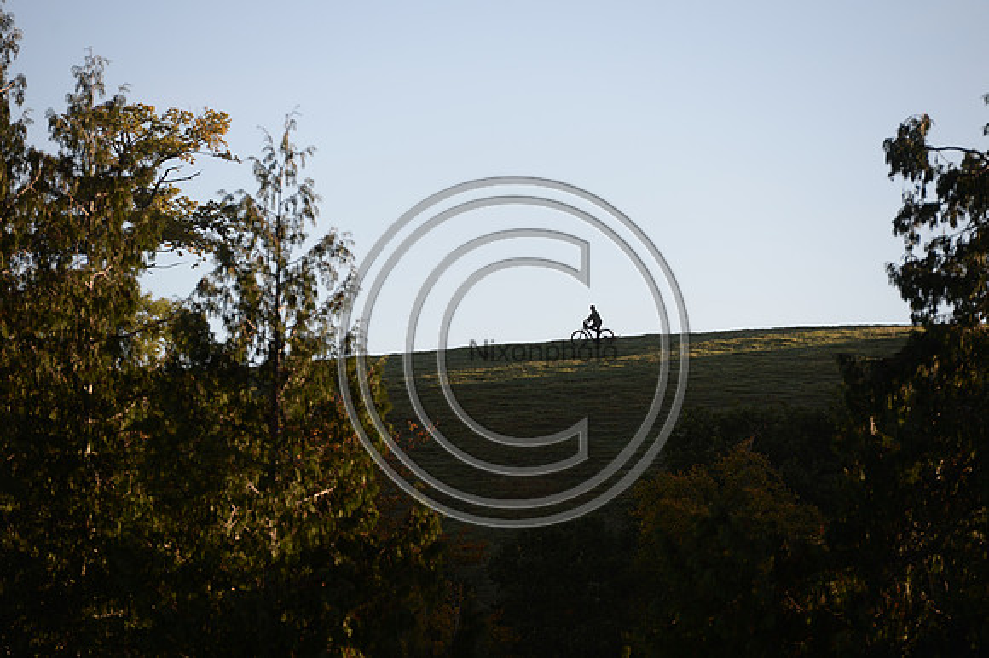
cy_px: 329
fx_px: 5491
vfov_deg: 6.9
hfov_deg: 10.3
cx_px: 494
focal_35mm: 200
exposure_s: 1/800
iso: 160
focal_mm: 200
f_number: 4.5
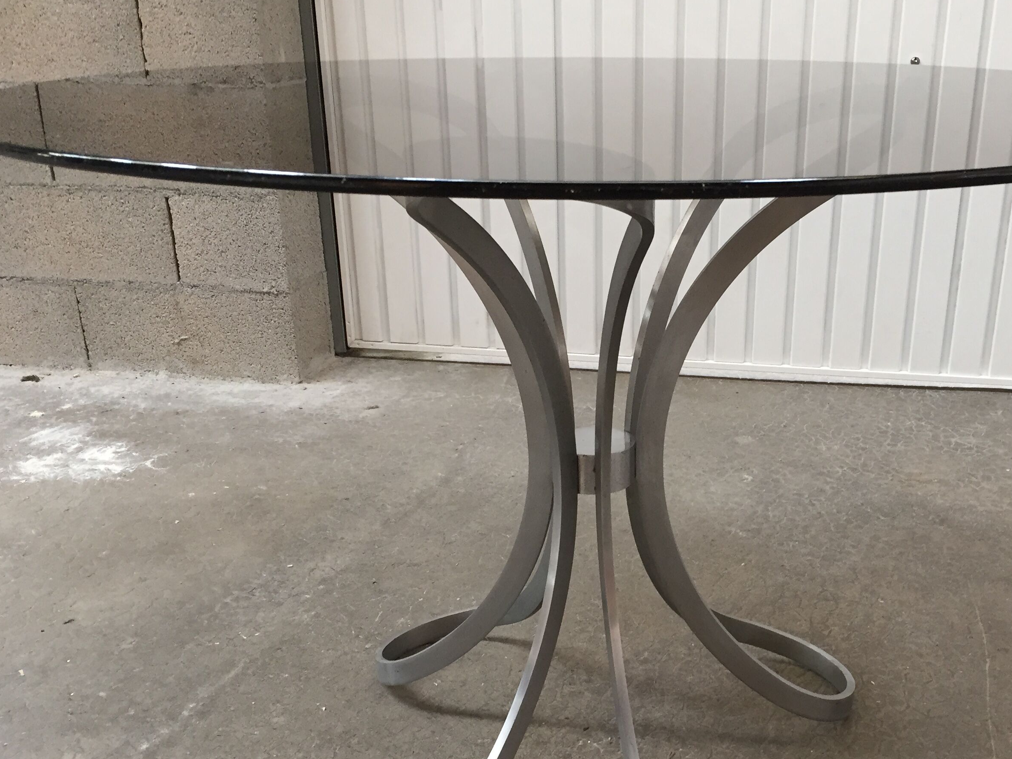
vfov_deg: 35.7
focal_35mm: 40
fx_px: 1170
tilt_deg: -25.2
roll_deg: -1.2
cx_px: 628
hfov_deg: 46.4
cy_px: 486
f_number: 2.2
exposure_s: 1/33
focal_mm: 4.15
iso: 125
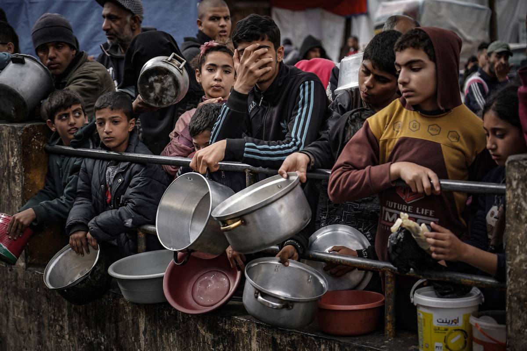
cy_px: 176
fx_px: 1112
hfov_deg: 26.7
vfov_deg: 17.9
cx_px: 264
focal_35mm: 76
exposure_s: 1/320
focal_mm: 76
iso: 80
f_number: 4
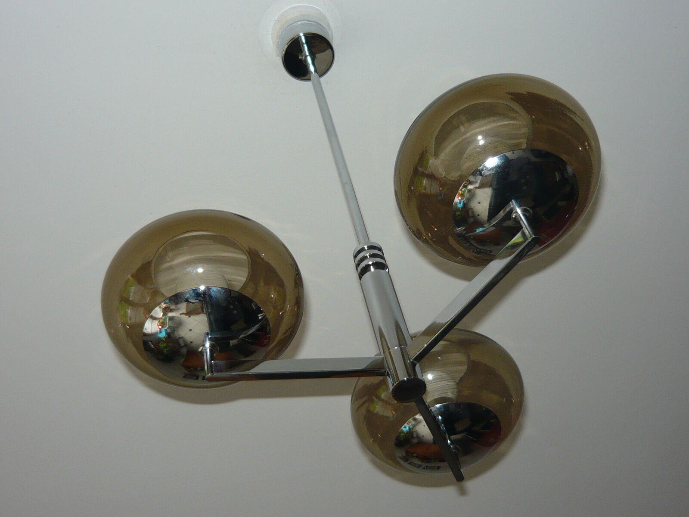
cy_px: 258
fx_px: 935
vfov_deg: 30.9
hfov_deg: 40.4
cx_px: 344
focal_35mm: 47
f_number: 2.8
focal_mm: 5.5
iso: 100
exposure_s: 1/30
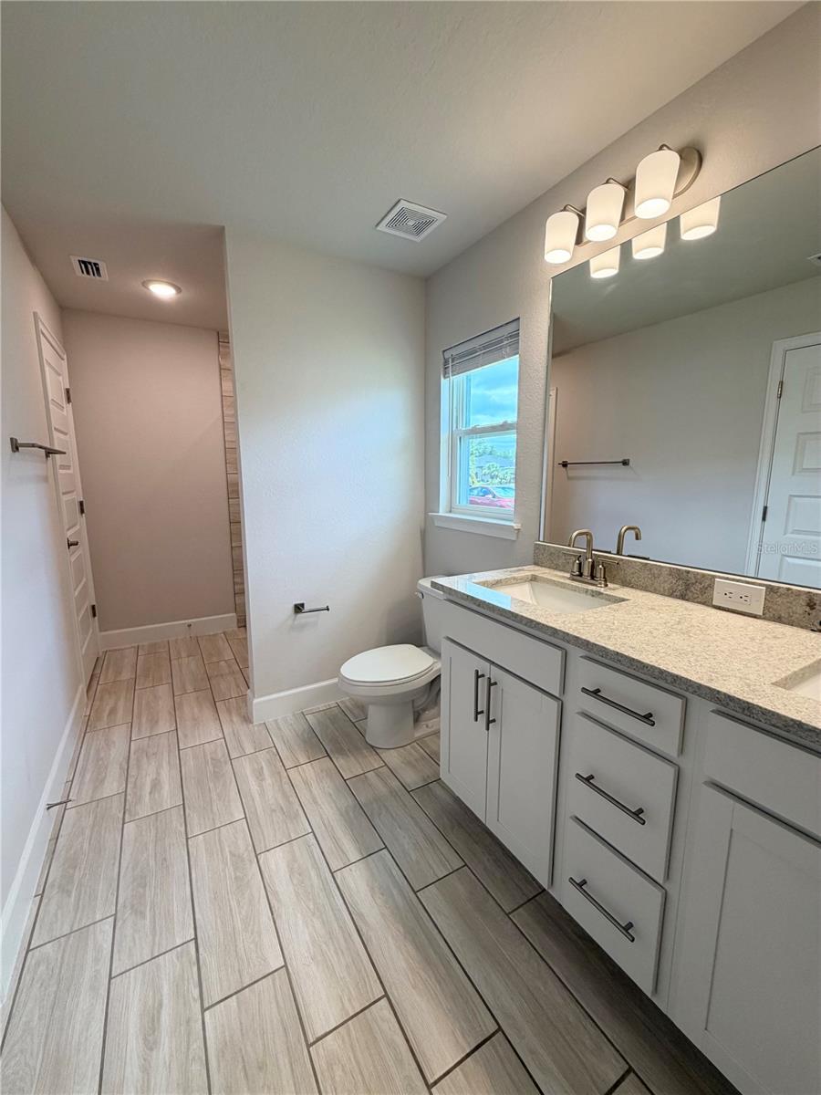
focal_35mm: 14
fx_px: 443
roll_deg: -0.2
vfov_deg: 102.1
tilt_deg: -7.3
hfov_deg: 85.7
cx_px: 410
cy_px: 548
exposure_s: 1/120
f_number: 2.2
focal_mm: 2.22
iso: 100
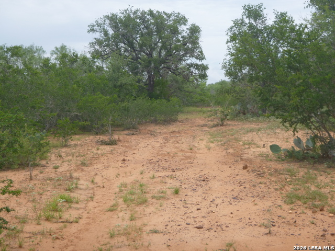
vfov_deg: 27.0
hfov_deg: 35.5
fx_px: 523
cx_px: 168
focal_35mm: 54
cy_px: 126
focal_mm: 9.7
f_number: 5
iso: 100
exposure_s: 1/320
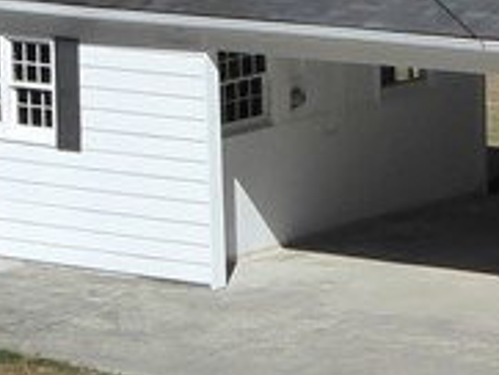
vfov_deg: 5.0
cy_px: 66
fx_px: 4327
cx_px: 99
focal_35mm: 300
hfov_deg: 6.6
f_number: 5.6
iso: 160
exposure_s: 1/800
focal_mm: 9
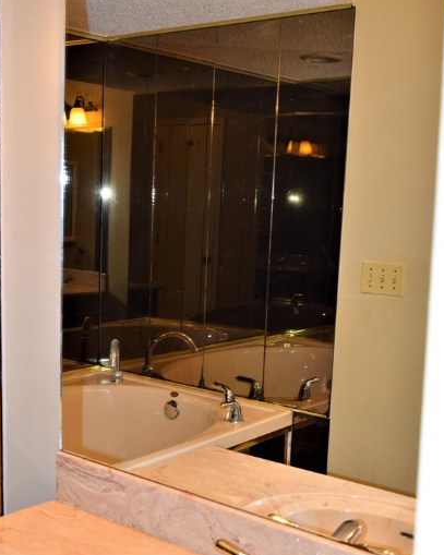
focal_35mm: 51
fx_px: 838
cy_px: 327
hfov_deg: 29.6
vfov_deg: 36.6
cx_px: 194
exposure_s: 1/100
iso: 800
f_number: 5
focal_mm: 24
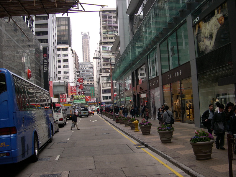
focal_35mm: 38
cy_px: 88
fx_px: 259
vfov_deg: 37.7
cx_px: 118
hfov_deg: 49.0
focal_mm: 8
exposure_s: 1/404
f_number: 2.8
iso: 100
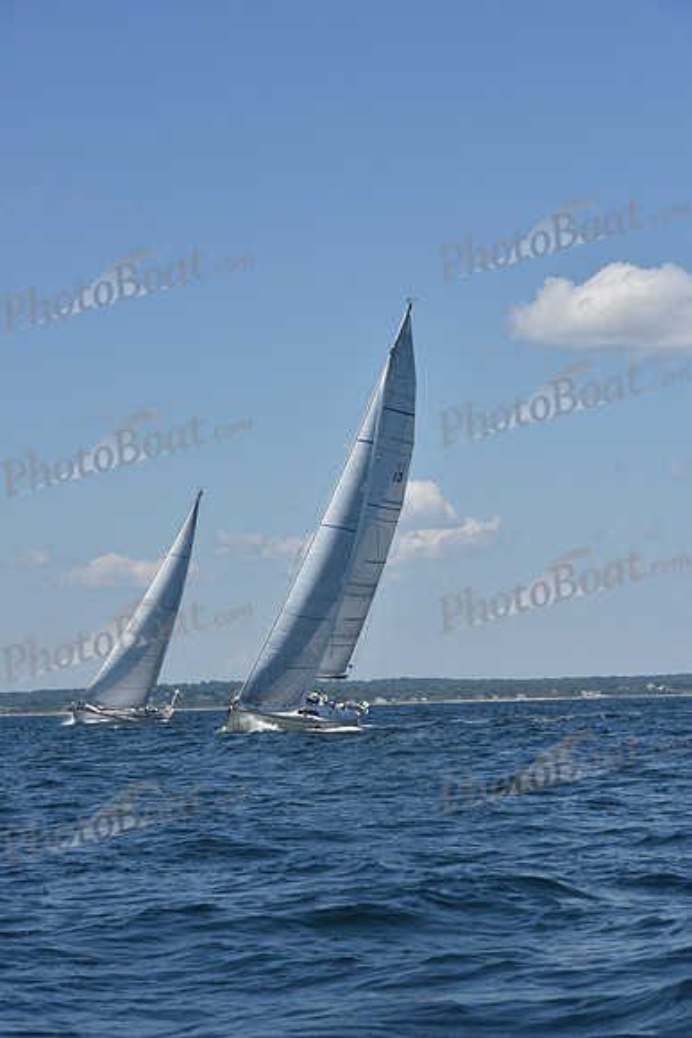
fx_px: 2824
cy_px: 519
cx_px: 346
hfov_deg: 14.0
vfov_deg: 20.8
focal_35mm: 98
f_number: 8
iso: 200
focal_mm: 98
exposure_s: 1/1000
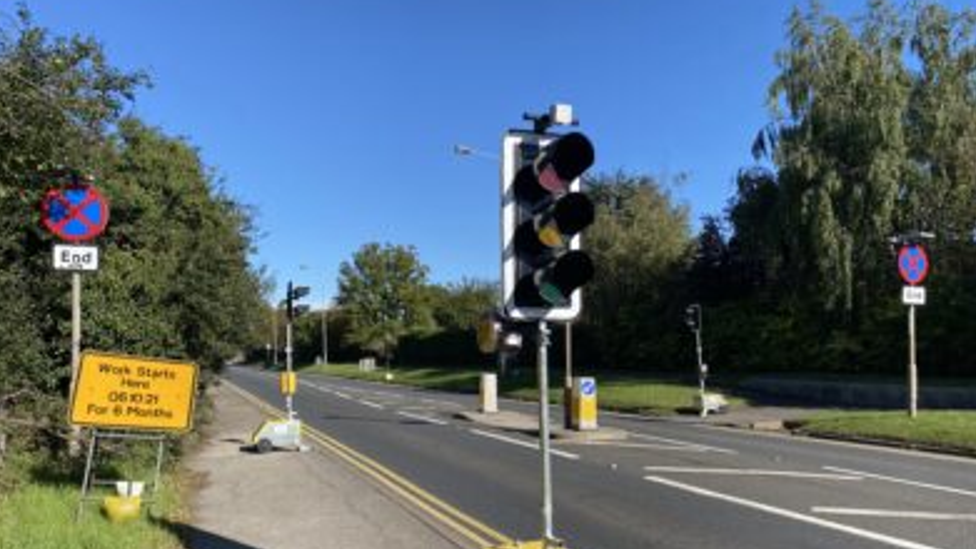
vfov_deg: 39.9
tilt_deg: +1.2
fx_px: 751
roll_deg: -1.3
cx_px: 479
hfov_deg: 66.1
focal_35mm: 29
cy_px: 339
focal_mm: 4.25
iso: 32
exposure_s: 1/2315
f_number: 1.8
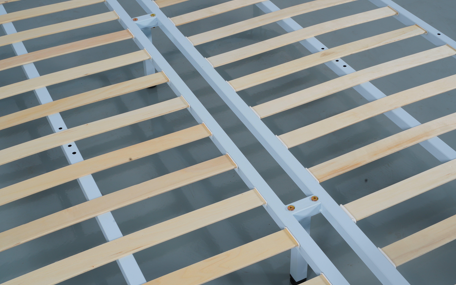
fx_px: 659
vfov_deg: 24.4
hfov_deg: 38.2
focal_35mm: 53
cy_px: 120
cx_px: 226
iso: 200
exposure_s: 1/125
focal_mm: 45
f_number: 18
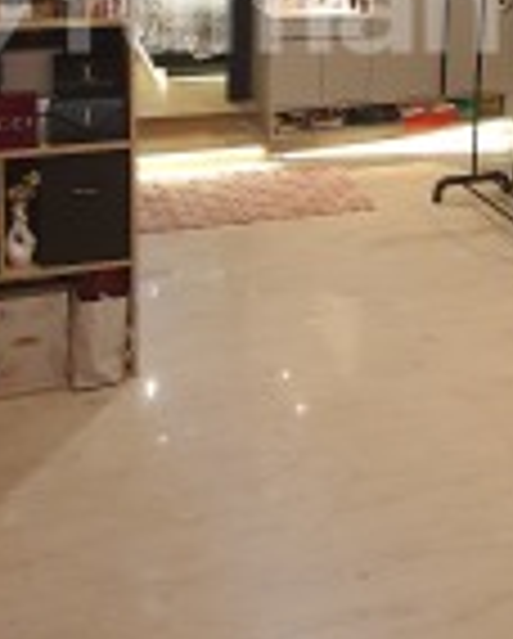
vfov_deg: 39.5
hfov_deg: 36.4
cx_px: 317
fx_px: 776
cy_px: 0
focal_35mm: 41
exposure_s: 1/50
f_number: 2.2
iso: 400
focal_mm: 1.8
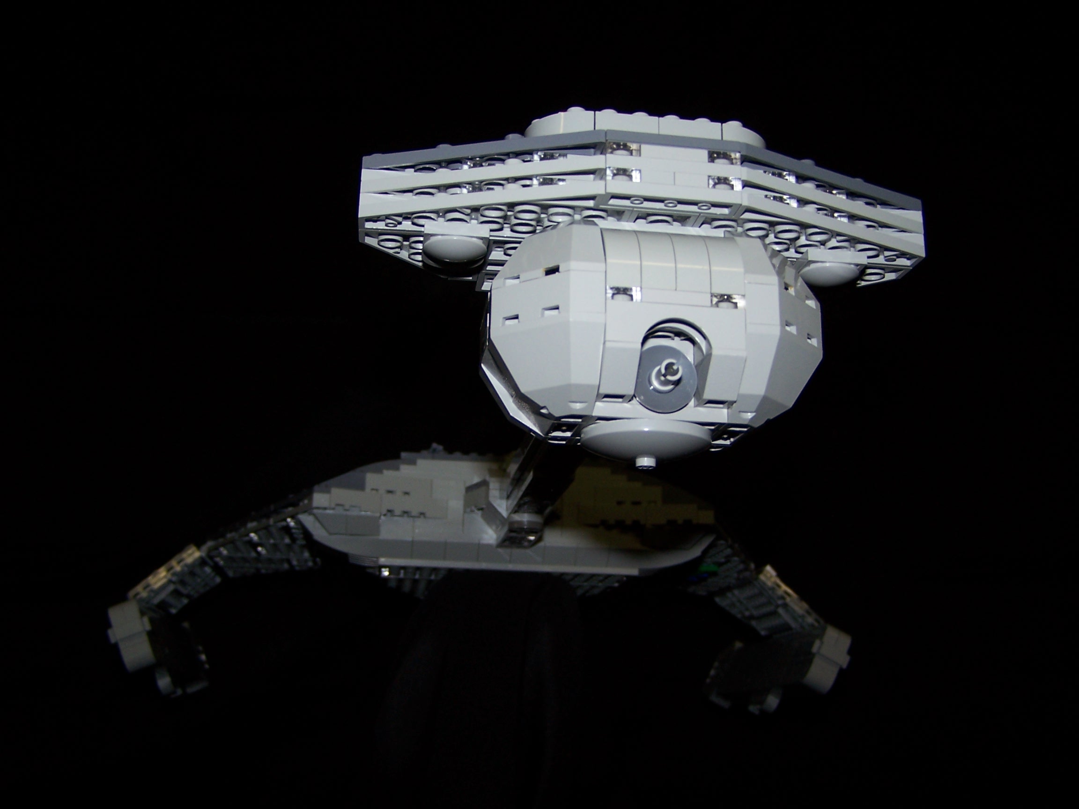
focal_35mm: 38
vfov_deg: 37.7
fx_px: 1184
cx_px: 540
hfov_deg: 49.0
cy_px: 404
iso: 80
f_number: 2.8
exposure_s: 1/60
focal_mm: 6.3
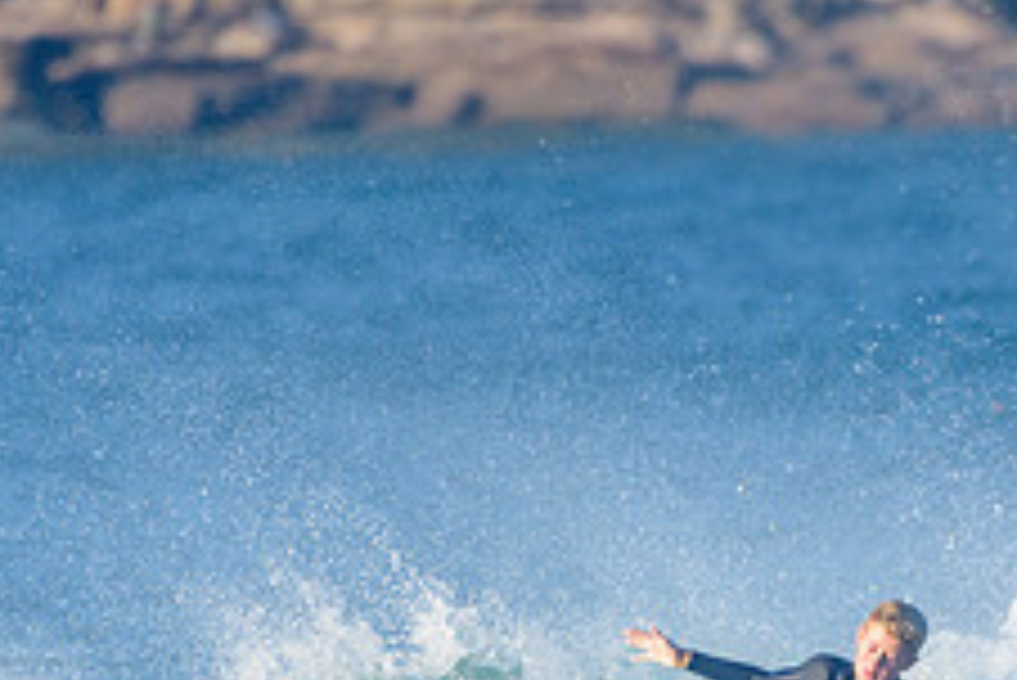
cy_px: 718
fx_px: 36351
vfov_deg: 1.1
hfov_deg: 1.6
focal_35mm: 1286
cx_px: 837
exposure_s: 1/2000
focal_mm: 500
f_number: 5.6
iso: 320
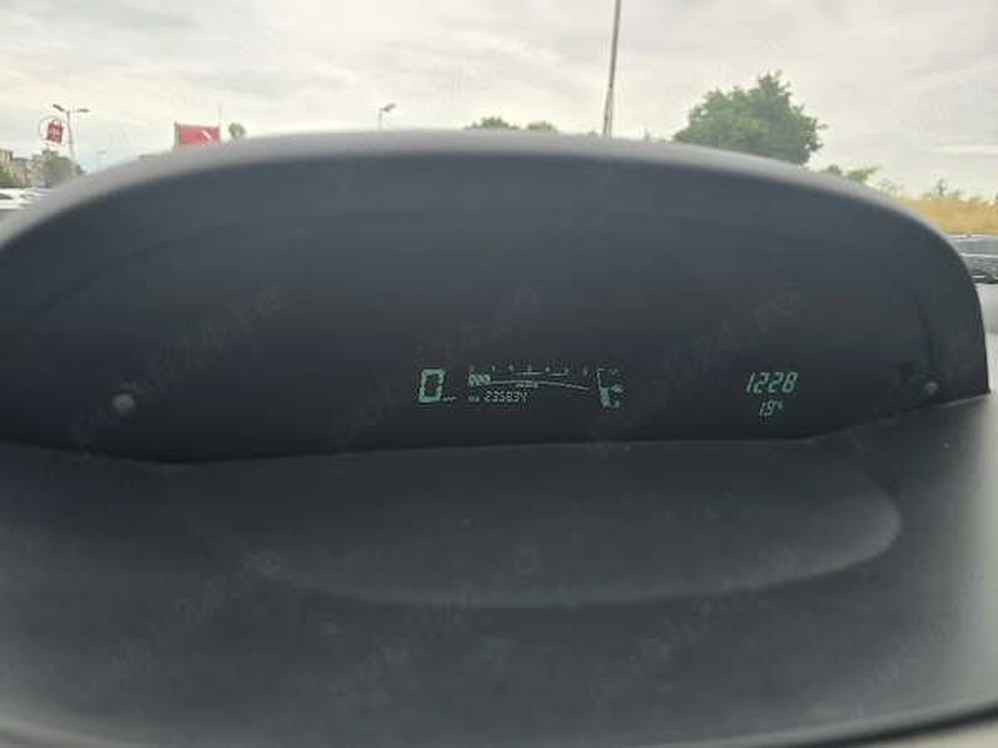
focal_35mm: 23
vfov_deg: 58.9
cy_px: 374
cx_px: 499
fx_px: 663
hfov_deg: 73.9
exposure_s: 1/357
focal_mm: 6.3
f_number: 1.7
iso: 12
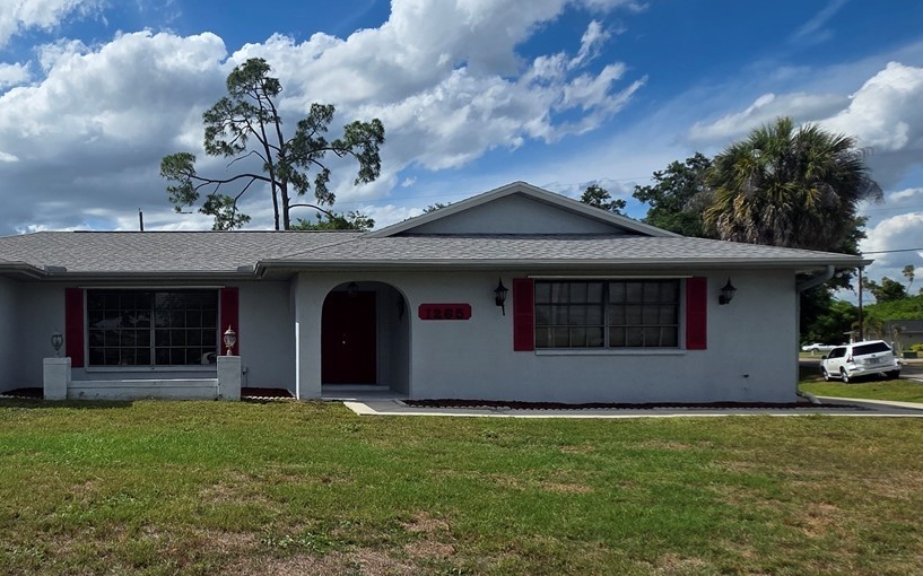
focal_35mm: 27
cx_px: 225
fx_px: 679
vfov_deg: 45.8
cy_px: 342
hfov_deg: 64.1
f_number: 1.9
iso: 40
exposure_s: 1/3873
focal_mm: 2.2
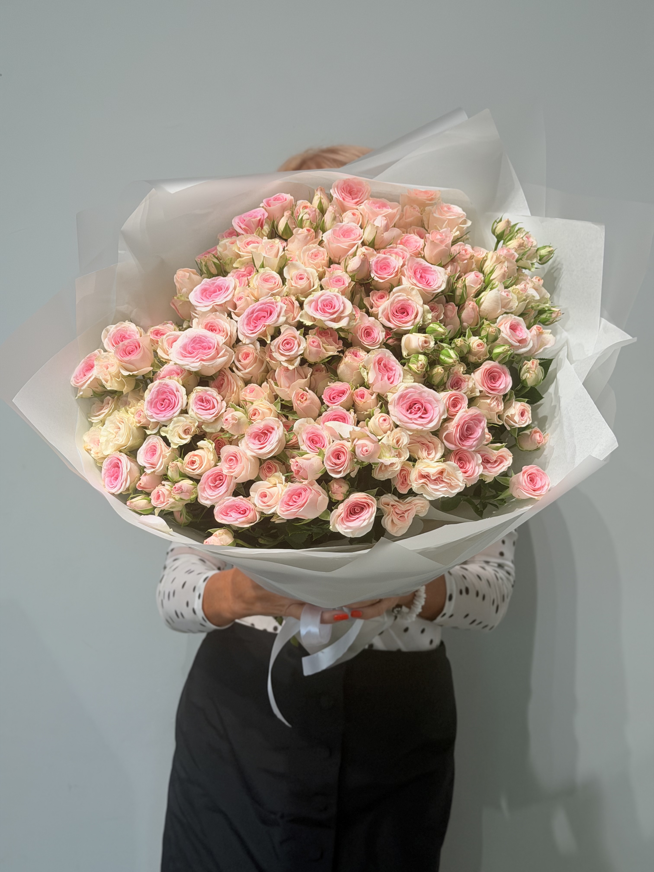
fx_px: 1209
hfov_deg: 30.3
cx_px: 327
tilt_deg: -3.6
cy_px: 436
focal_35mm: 48
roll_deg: -3.2
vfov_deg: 39.7
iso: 64
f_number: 1.78
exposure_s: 1/247
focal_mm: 6.76
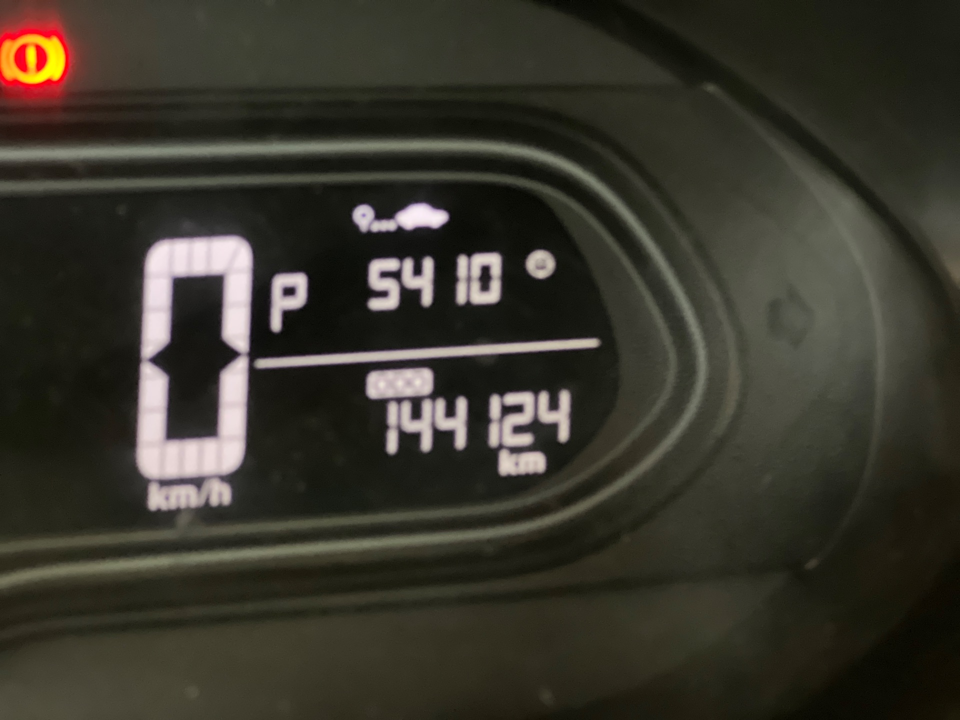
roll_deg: +1.2
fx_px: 2135
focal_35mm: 77
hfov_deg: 25.3
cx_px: 480
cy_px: 360
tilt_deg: -15.2
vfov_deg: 19.1
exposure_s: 1/15
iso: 1250
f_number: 2.8
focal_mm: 9
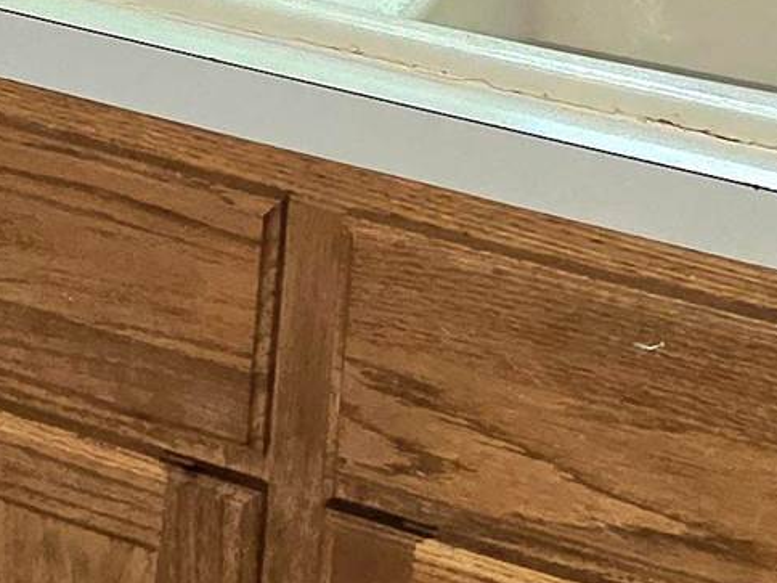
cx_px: -881
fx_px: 3277
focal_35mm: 146
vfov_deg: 9.5
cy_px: -570
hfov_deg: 11.8
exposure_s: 1/30
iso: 50
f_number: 1.4
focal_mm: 6.5
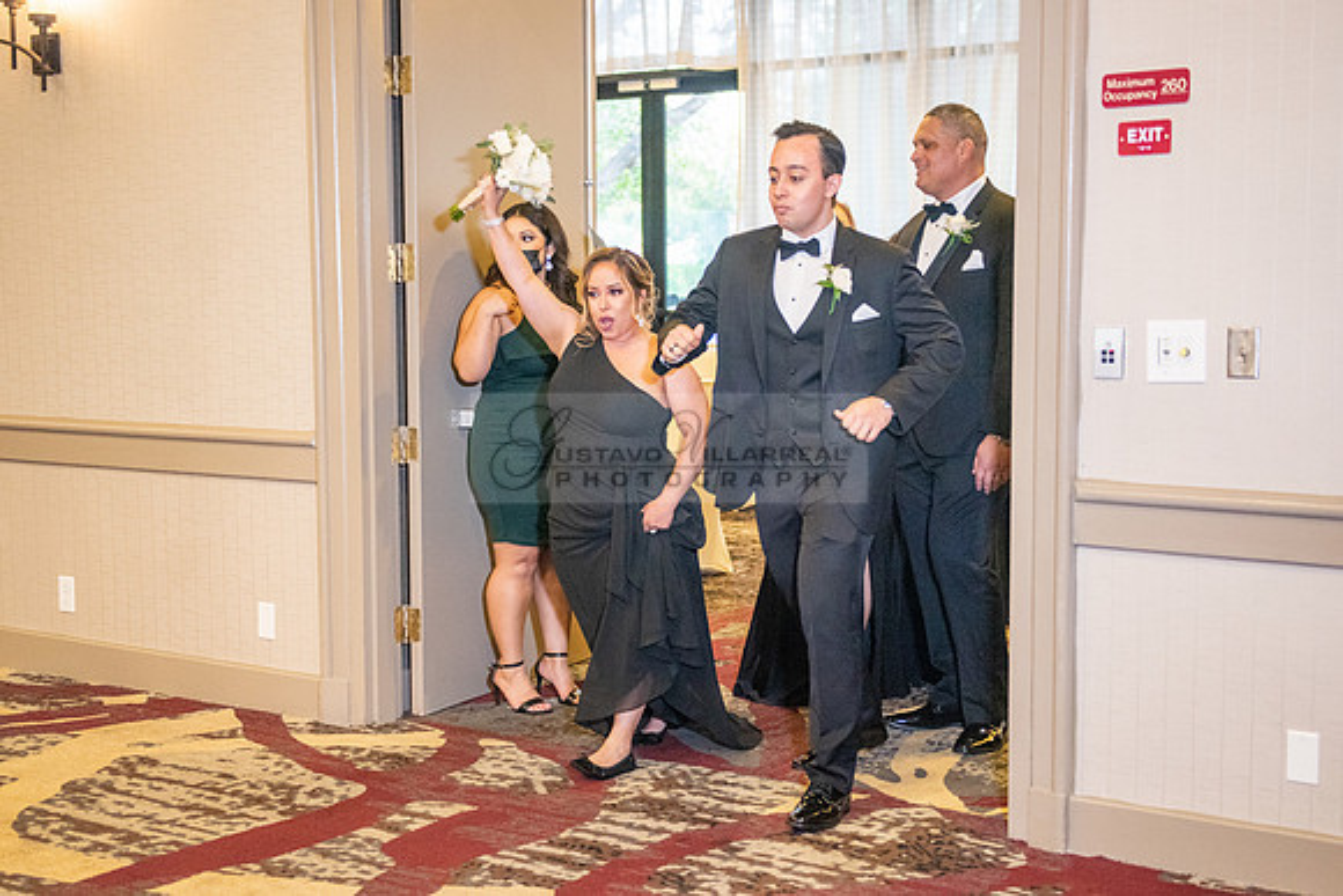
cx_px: 610
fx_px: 2056
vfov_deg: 24.6
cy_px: 470
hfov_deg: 36.2
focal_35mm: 55
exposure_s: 1/125
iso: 1600
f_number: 2.8
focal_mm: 45
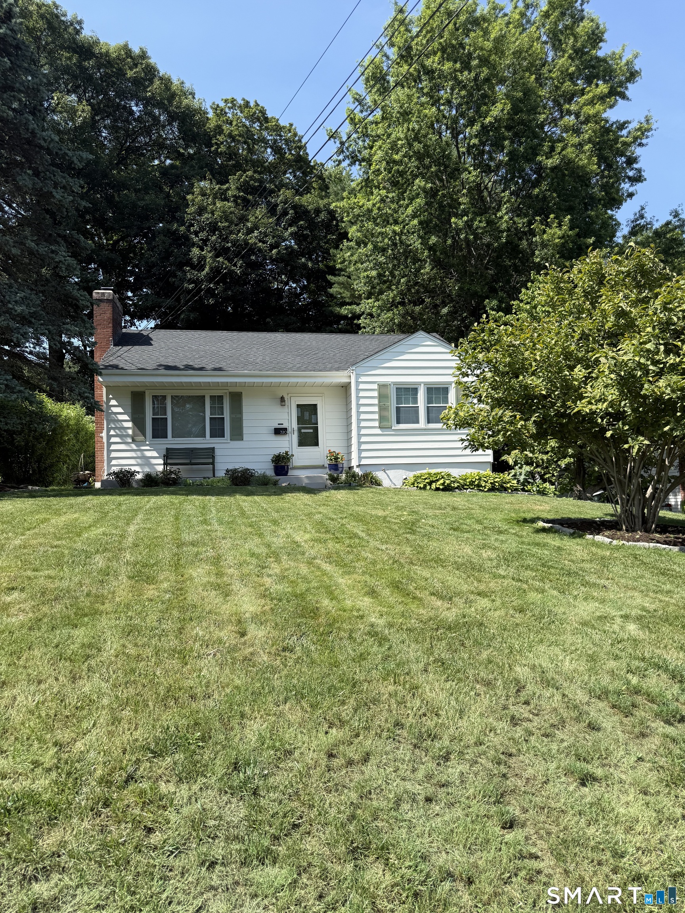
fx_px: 633
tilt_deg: +4.6
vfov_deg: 71.6
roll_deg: +1.4
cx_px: 342
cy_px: 456
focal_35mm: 24
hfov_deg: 56.8
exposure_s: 1/2299
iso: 80
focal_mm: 6.76
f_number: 1.78
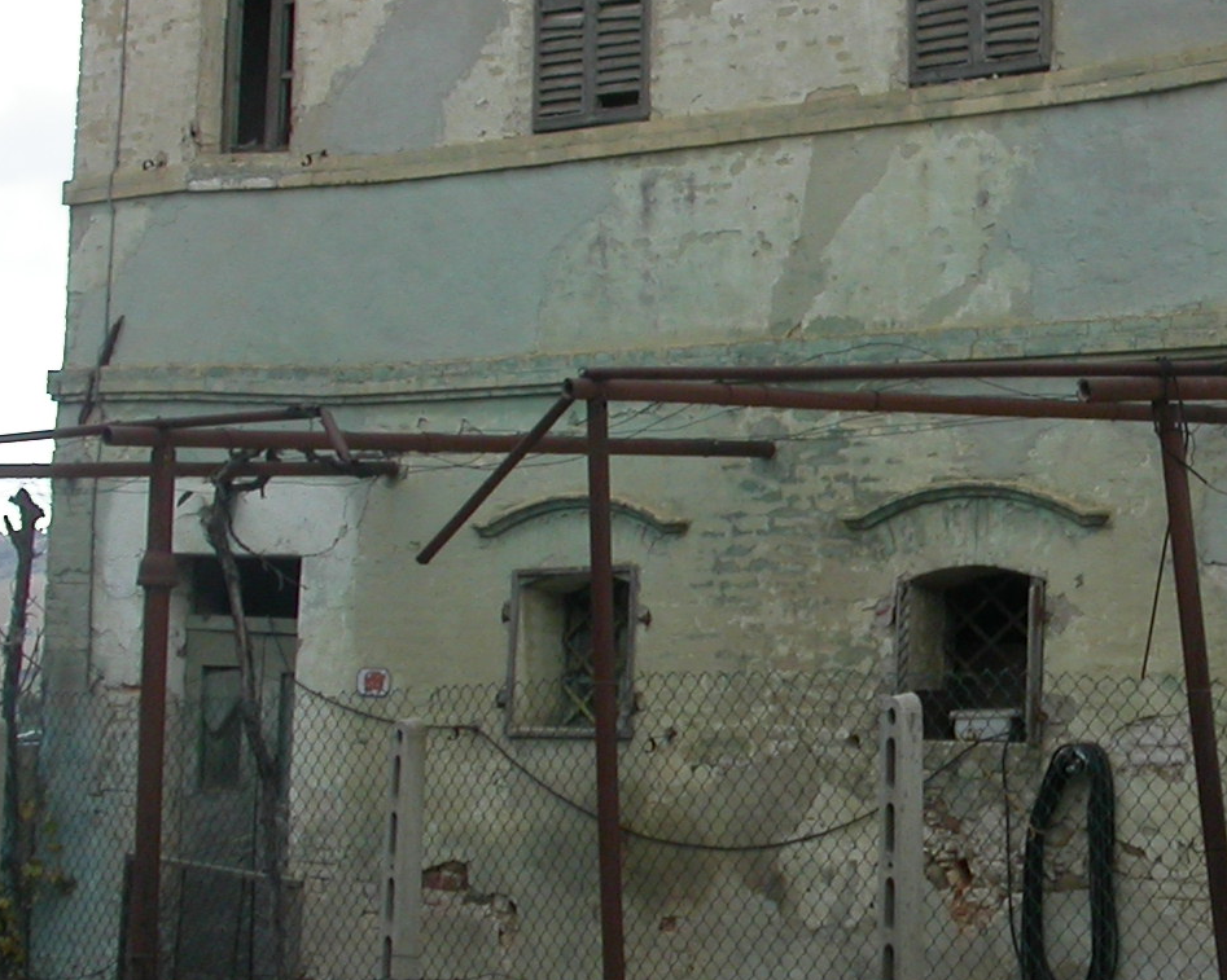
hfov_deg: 20.8
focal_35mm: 89
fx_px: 3231
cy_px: 339
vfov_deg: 17.2
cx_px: 1217
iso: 100
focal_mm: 7.85
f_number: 4.2
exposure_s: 1/117
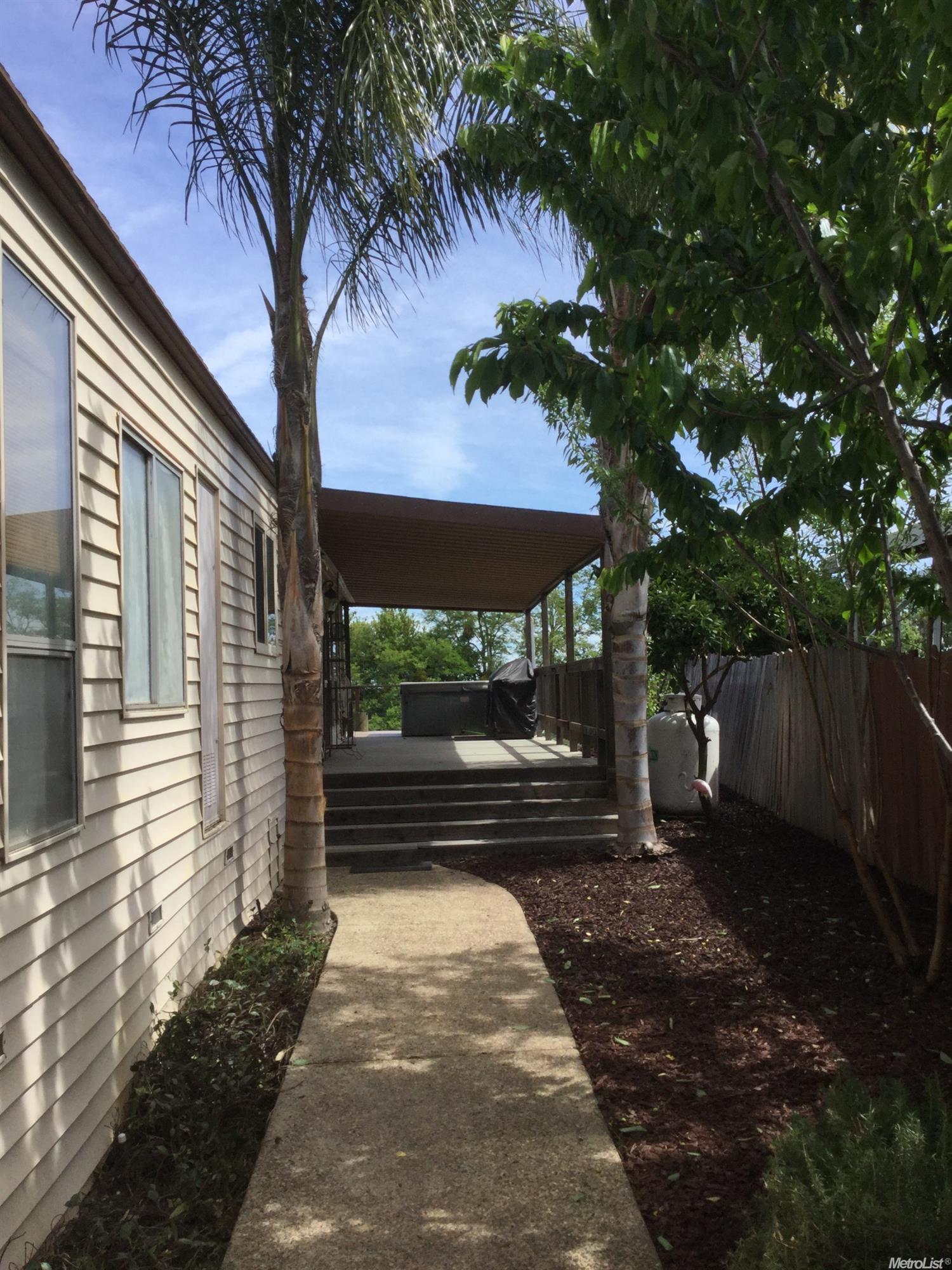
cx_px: 476
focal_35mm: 31
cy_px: 635
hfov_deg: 45.4
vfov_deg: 58.4
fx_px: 1137
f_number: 2.4
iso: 25
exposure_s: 1/1131
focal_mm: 3.3
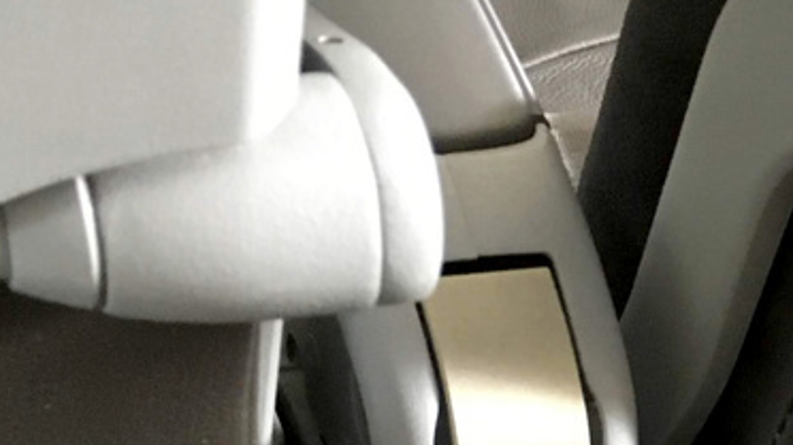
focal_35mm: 102
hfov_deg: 19.9
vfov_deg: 10.7
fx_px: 2144
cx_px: 915
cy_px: 941
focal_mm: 4.15
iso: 200
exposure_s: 1/17
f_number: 2.2
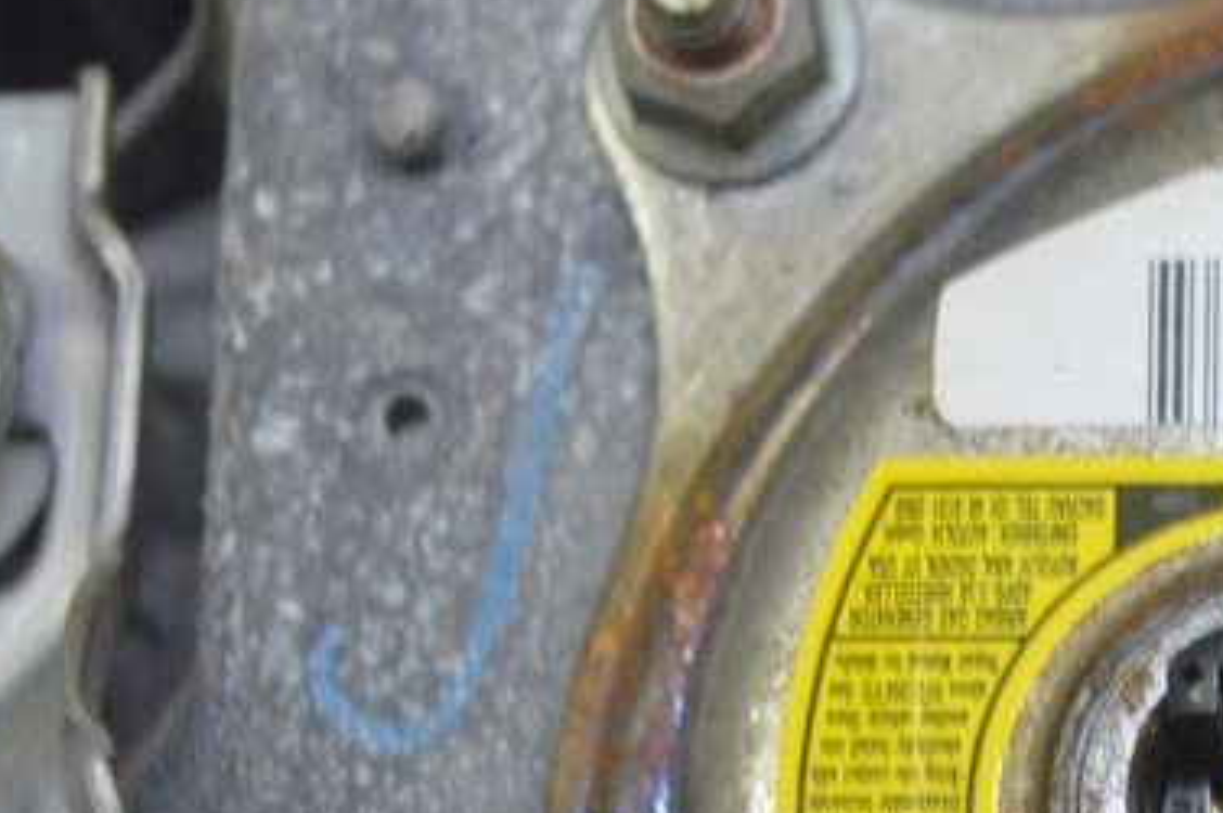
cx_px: 1522
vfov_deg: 7.3
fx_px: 6381
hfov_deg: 10.7
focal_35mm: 188
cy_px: 769
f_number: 5.6
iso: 400
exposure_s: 1/20
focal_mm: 46
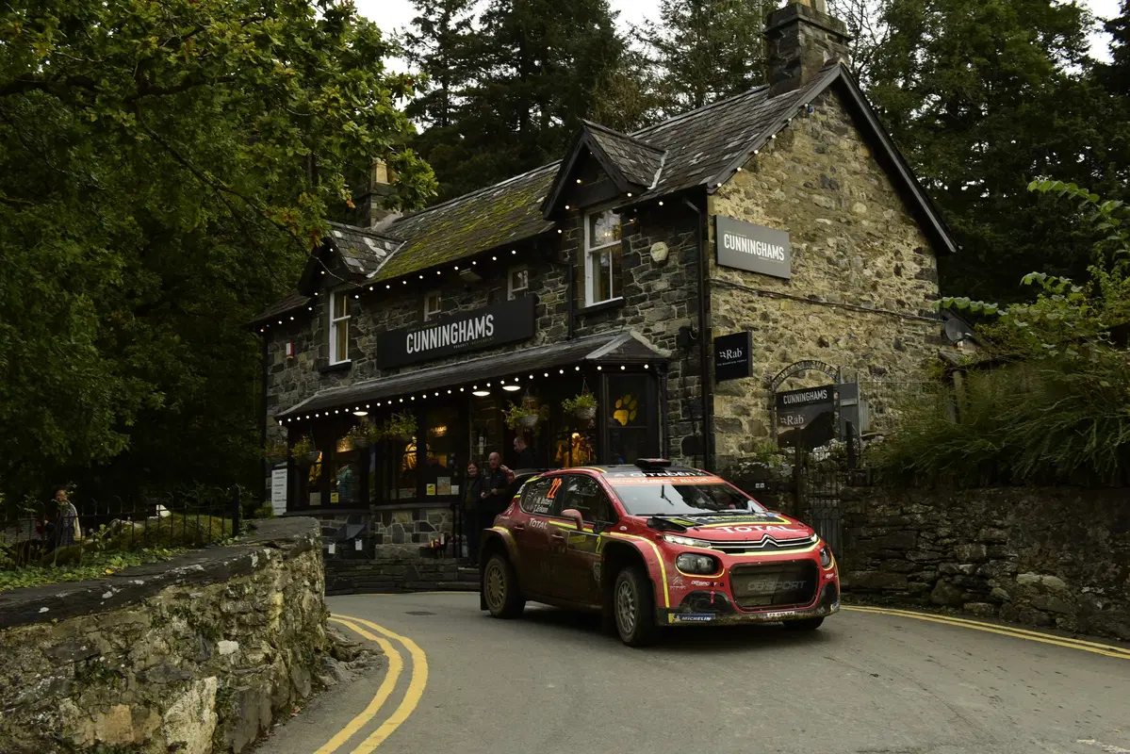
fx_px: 1193
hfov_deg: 50.7
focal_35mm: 38
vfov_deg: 35.1
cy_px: 377
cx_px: 565
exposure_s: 1/250
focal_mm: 38
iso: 2500
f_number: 11
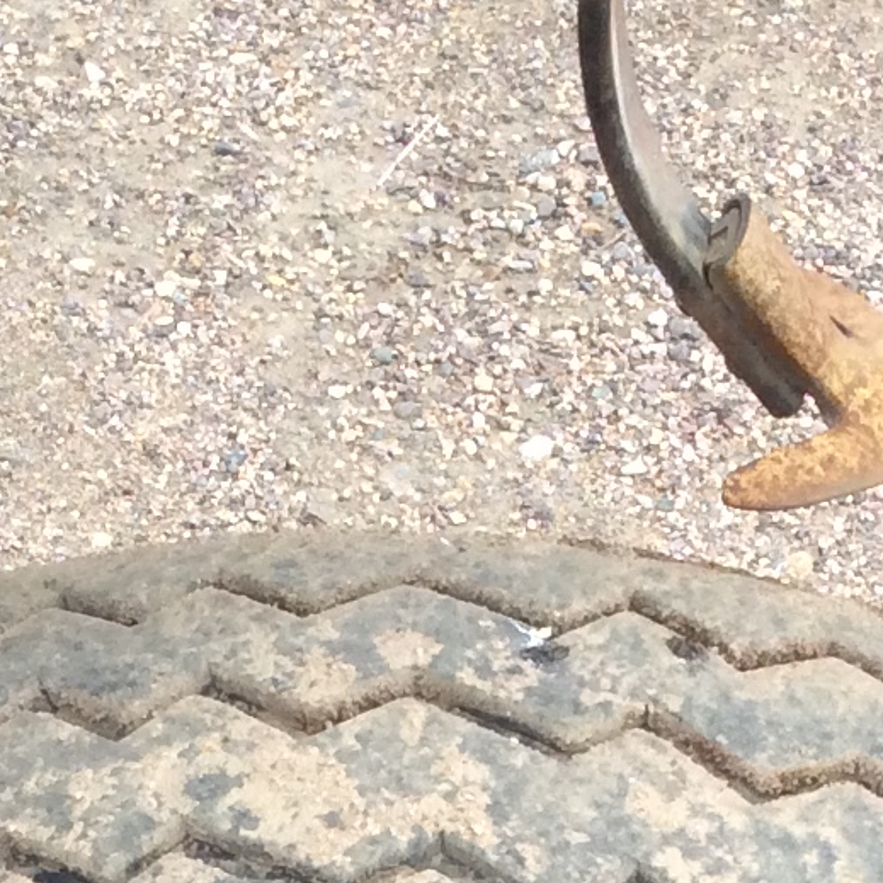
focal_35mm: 141
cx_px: 199
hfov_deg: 12.3
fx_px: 4069
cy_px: 1419
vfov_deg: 11.7
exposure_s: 1/120
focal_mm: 3.3
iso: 50
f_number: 2.4
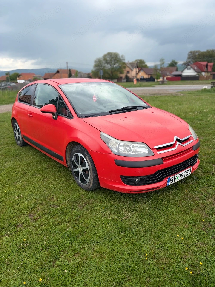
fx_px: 215
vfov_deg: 67.3
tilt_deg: -16.6
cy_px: 144
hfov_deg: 53.0
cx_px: 108
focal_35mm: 26
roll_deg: +0.8
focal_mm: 5.96
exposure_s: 1/1420
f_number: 1.6
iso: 50
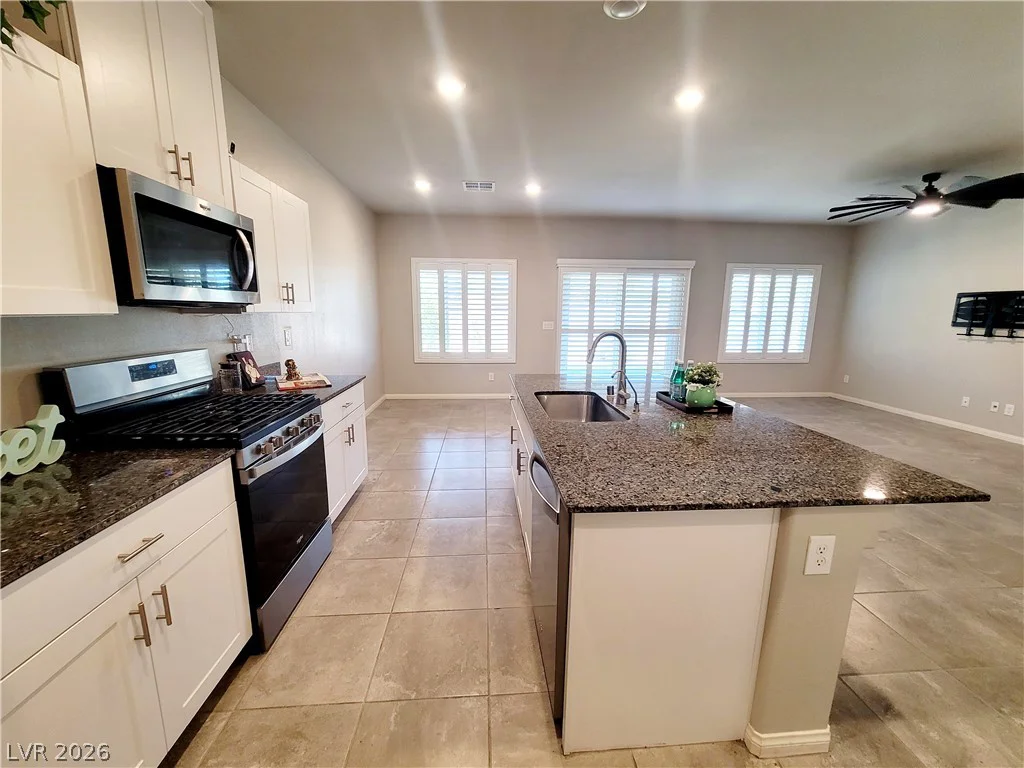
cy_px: 384
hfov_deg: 106.2
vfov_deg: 89.9
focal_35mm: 13
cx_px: 512
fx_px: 385
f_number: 2.2
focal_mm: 2.2
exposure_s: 1/60.2
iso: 160
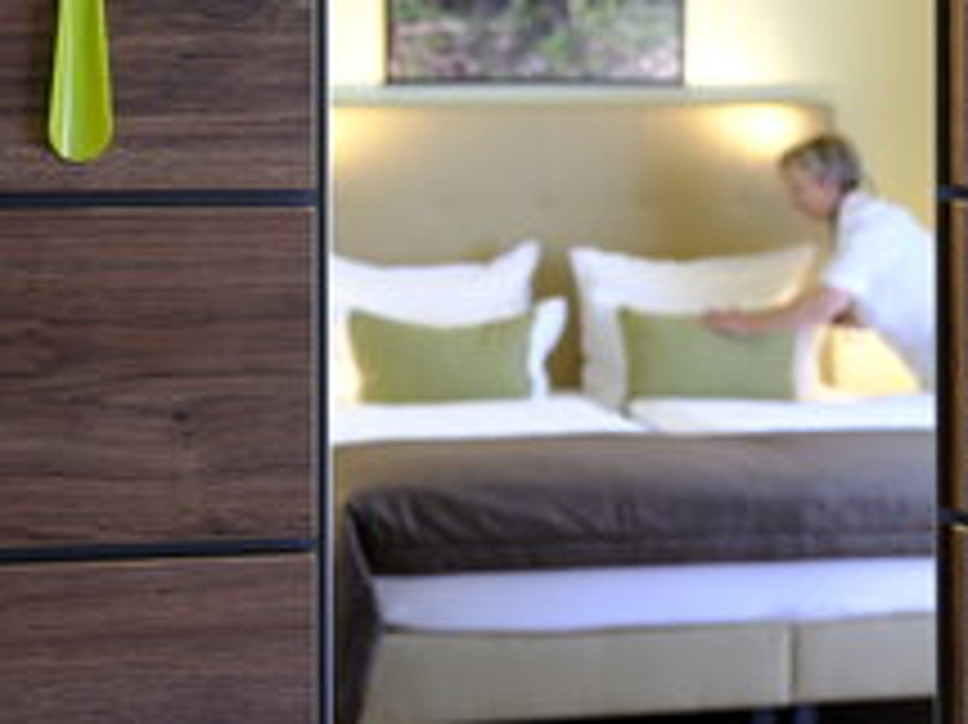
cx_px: 279
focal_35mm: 67
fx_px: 1873
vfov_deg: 21.6
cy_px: 135
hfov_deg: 28.7
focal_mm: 45
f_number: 5.6
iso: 200
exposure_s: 1/2.3
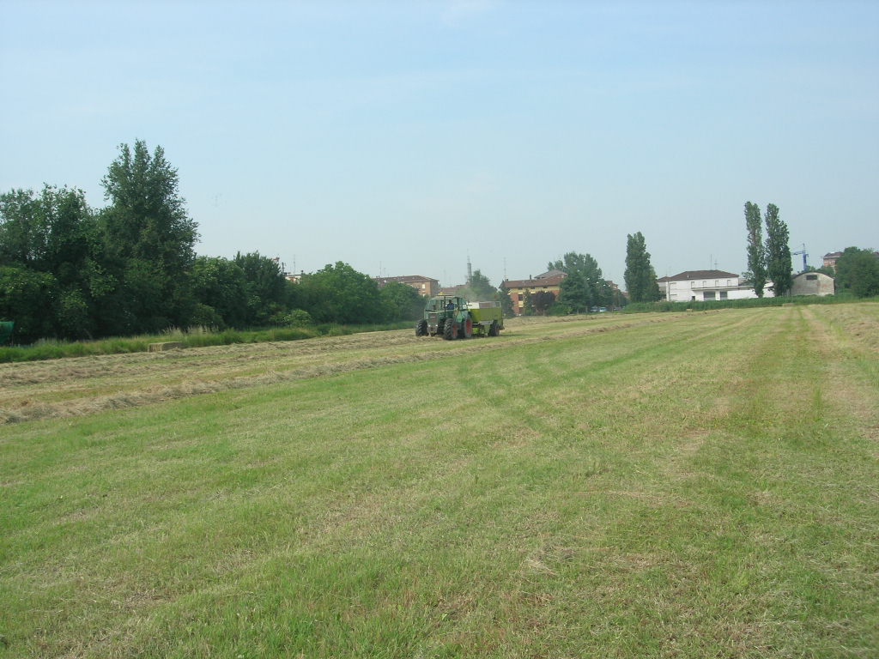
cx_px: 440
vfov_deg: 37.7
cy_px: 330
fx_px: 965
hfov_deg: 49.0
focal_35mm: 38
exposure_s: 1/361
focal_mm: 7.8
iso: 64
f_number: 4.8
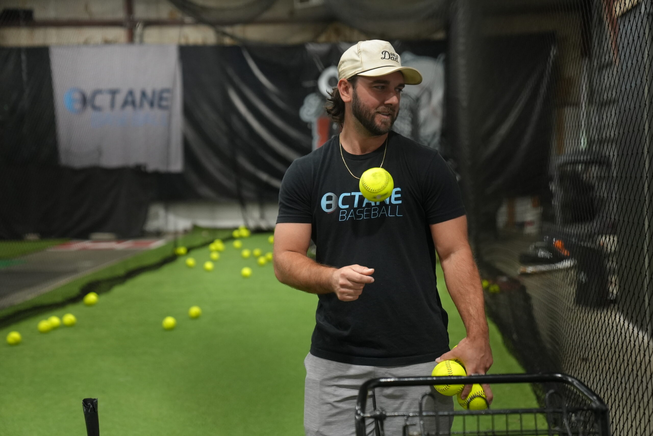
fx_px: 1161
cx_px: 326
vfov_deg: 21.3
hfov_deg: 31.4
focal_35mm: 64
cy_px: 218
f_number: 2.8
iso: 4000
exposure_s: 1/250
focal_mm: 64
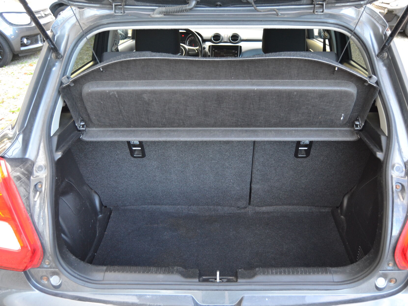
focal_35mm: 32
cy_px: 155
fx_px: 372
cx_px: 220
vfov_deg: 44.7
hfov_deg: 57.4
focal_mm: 19
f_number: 3.5
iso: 720
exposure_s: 1/60
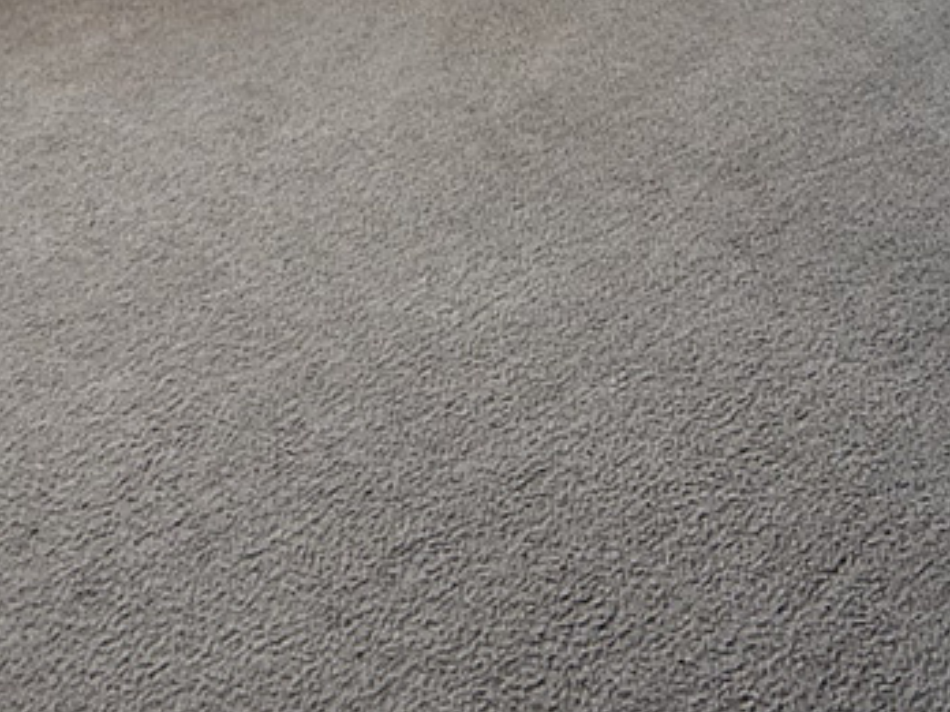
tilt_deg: -6.1
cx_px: 740
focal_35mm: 58
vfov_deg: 18.5
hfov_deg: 32.5
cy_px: -630
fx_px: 1592
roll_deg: -0.6
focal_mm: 2.22
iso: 100
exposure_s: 1/99
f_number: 2.2
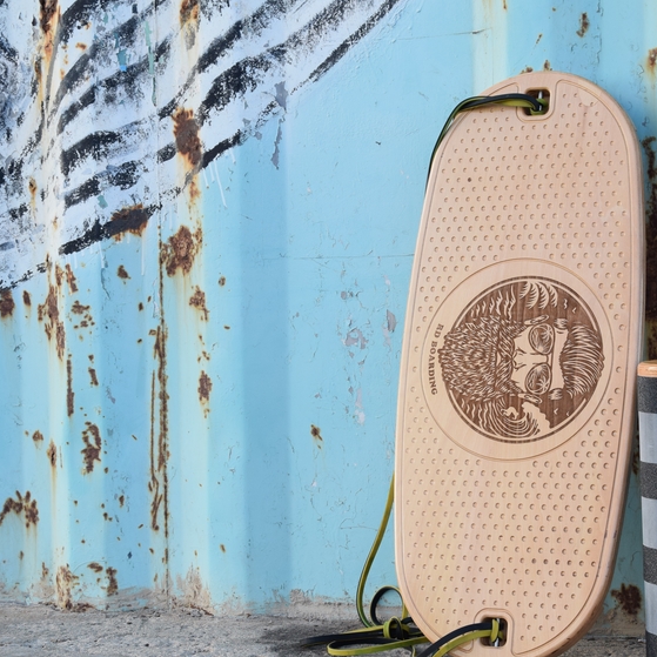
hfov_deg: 18.6
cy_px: 322
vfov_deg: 18.7
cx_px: 416
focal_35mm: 93
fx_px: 1997
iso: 400
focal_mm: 40
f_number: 8
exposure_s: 1/250
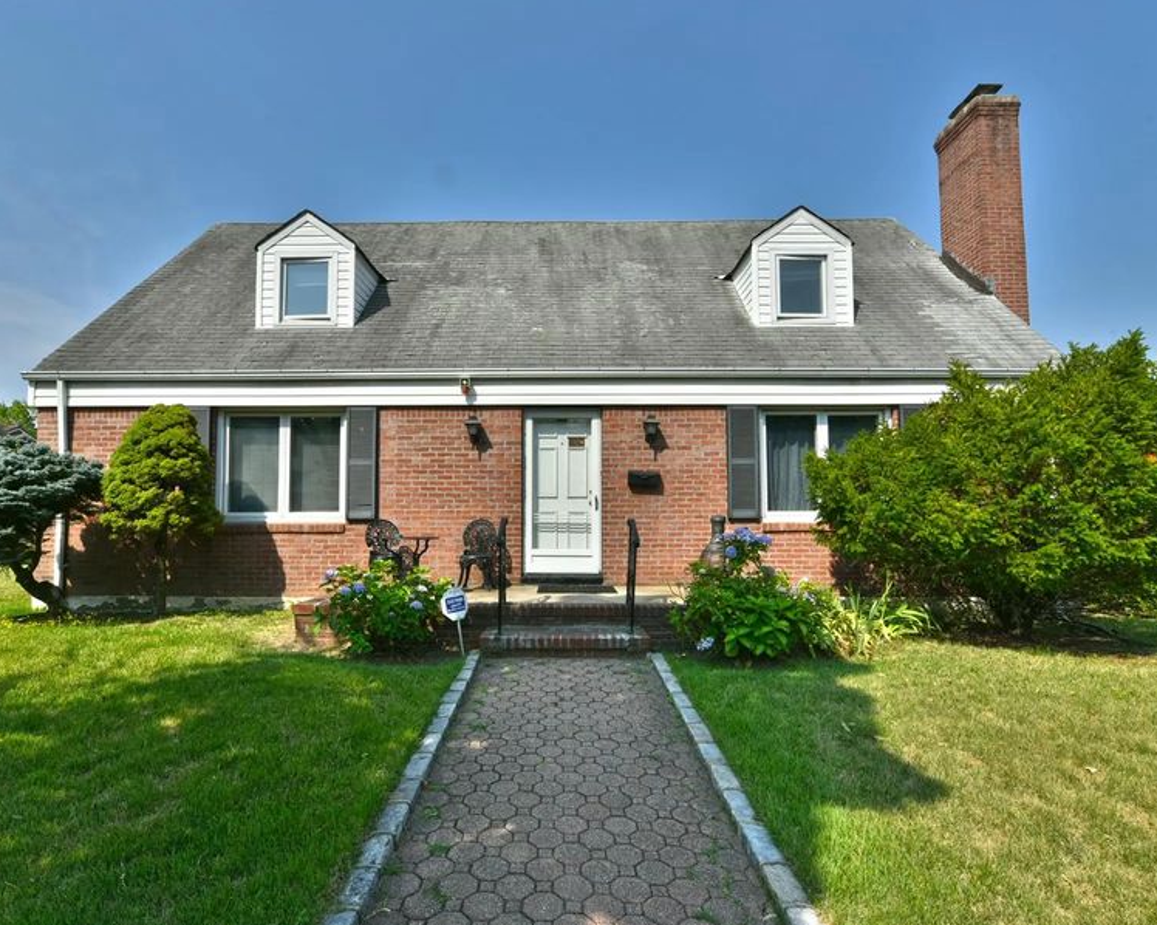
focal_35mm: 18
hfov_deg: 86.4
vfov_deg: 73.7
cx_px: 561
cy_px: 486
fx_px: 616
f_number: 16
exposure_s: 1/200
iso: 100
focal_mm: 14
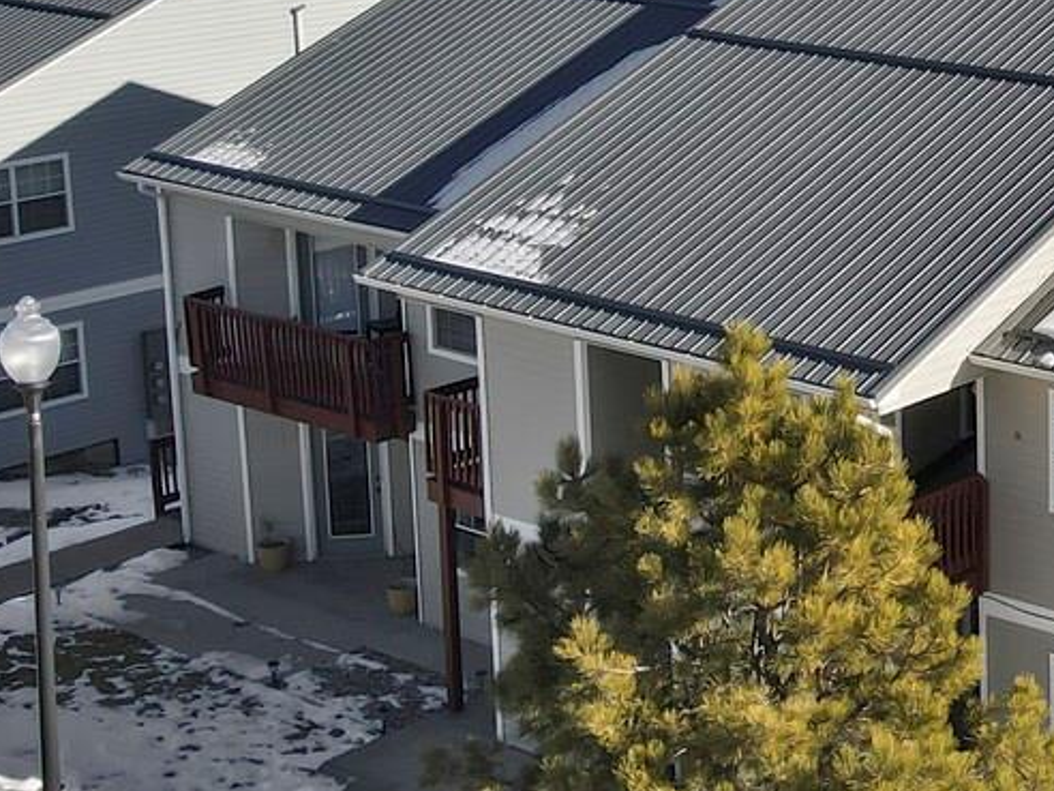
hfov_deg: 23.3
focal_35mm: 78
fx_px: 2375
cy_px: 122
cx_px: 1188
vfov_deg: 18.7
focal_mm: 4.5
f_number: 2.8
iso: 100
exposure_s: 1/500
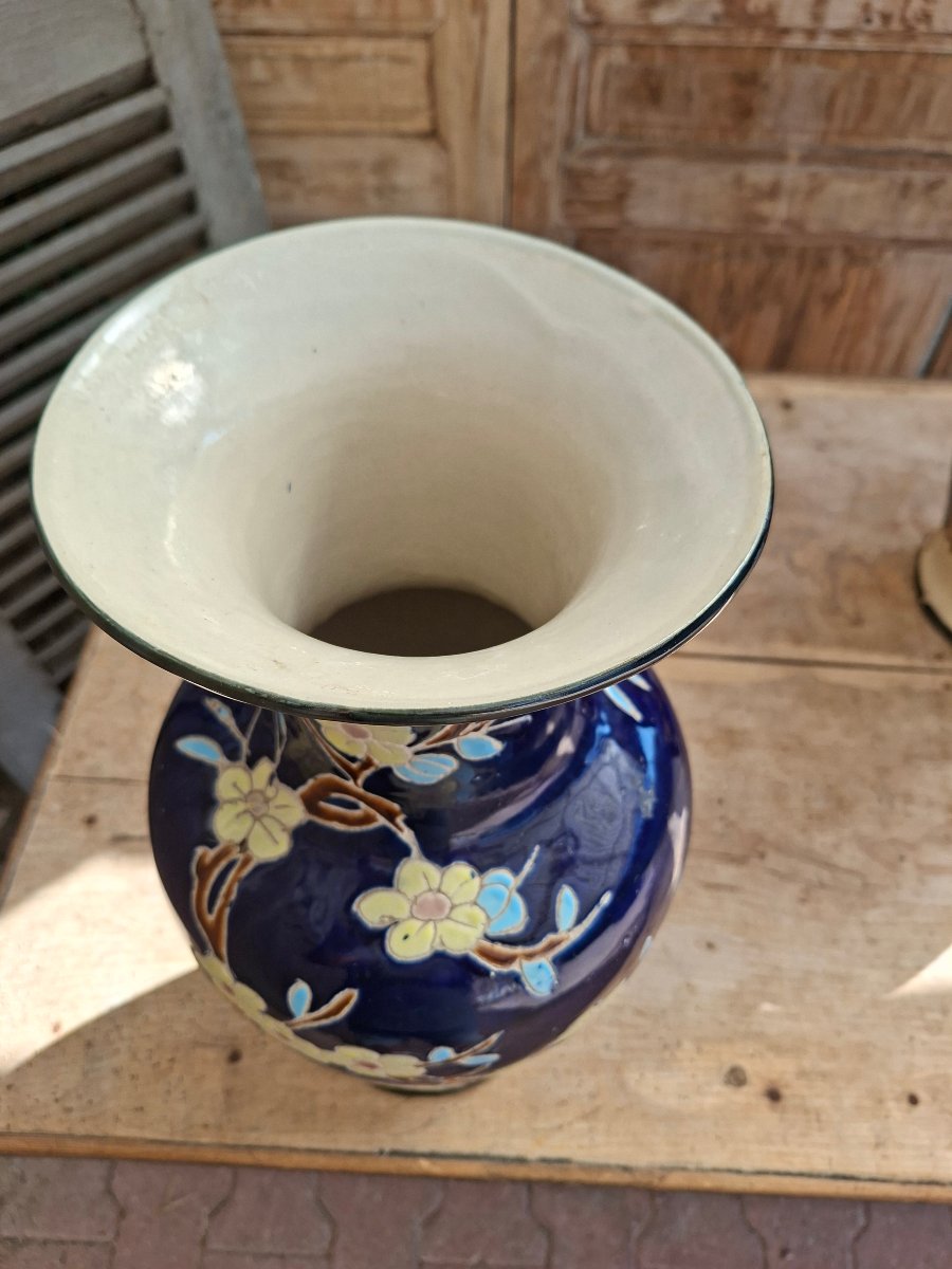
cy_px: 634
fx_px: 843
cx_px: 476
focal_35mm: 23
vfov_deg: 73.9
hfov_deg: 58.9
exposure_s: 1/609
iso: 50
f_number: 1.8
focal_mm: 5.54
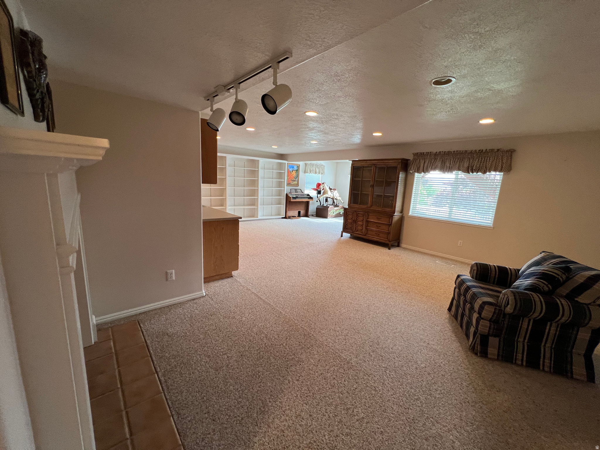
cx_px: 300
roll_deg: -3.8
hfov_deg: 106.2
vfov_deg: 89.9
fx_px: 225
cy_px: 225
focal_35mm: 13
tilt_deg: -10.8
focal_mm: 1.57
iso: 160
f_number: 1.8
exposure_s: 1/60
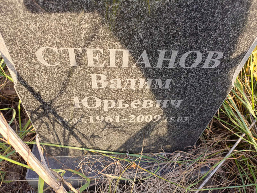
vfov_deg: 54.9
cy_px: 96
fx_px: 186
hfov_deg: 69.4
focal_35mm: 25
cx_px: 128
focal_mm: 4.76
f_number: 1.69
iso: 207
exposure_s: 1/100
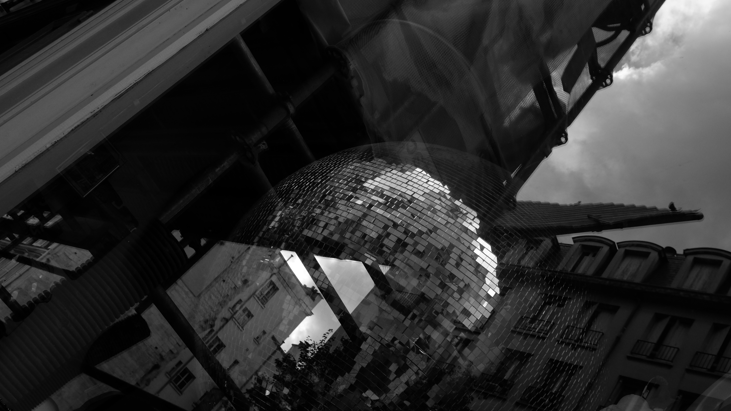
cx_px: 364
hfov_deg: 54.0
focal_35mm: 37
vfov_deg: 32.0
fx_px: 717
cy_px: 233
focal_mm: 23.3
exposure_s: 1/180
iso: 1000
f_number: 13
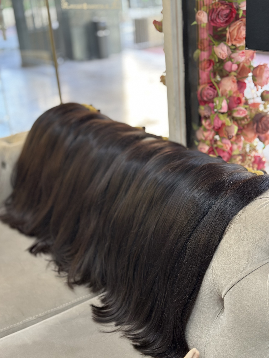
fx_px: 497
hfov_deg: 30.3
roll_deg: +4.5
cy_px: 179
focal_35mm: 48
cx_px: 134
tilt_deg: -21.9
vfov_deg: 39.7
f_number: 1.78
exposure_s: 1/78
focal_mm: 6.86
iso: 125
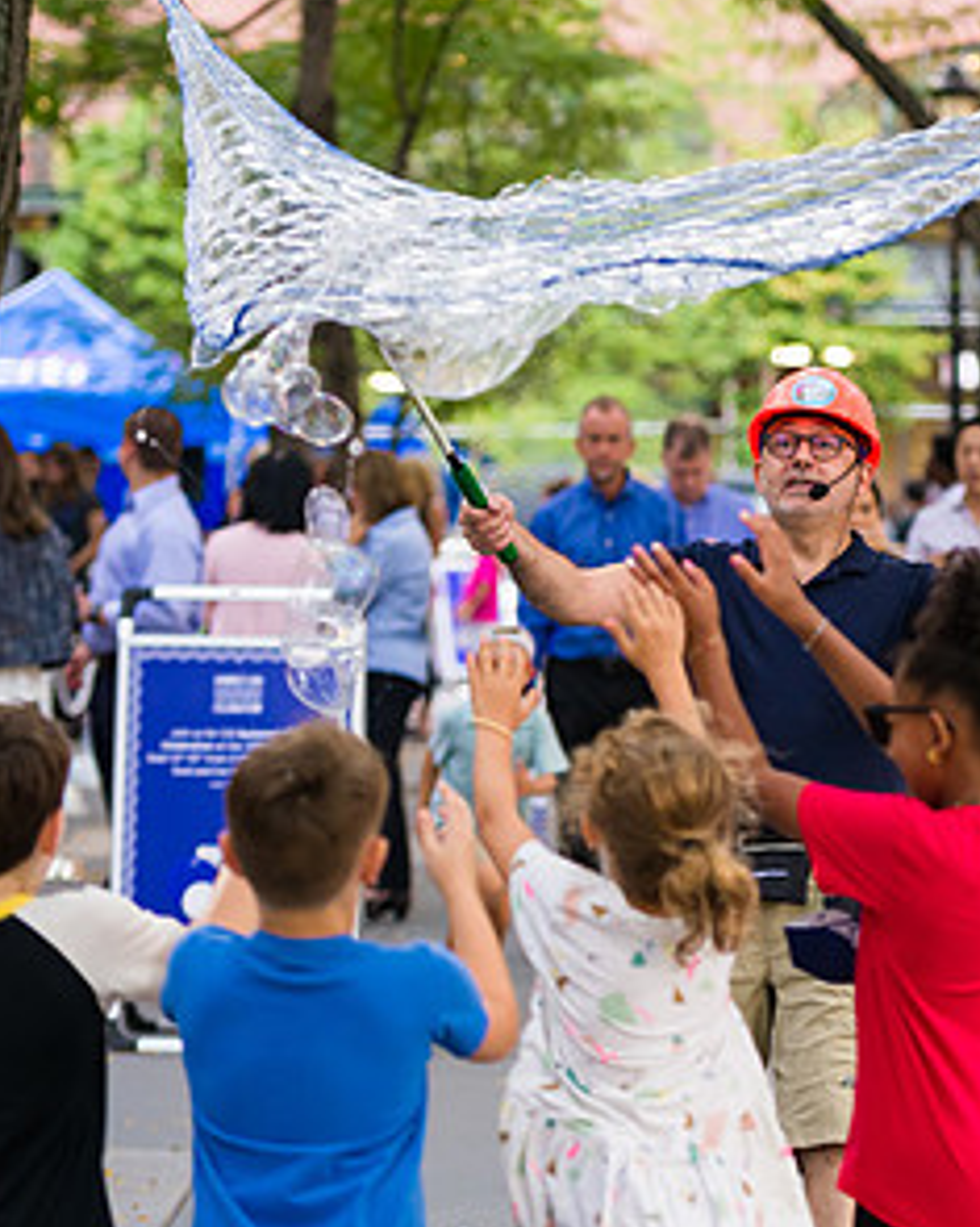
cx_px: 867
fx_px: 6384
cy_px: 507
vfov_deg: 11.0
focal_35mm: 176
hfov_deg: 8.7
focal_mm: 95
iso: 400
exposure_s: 1/400
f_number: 3.2
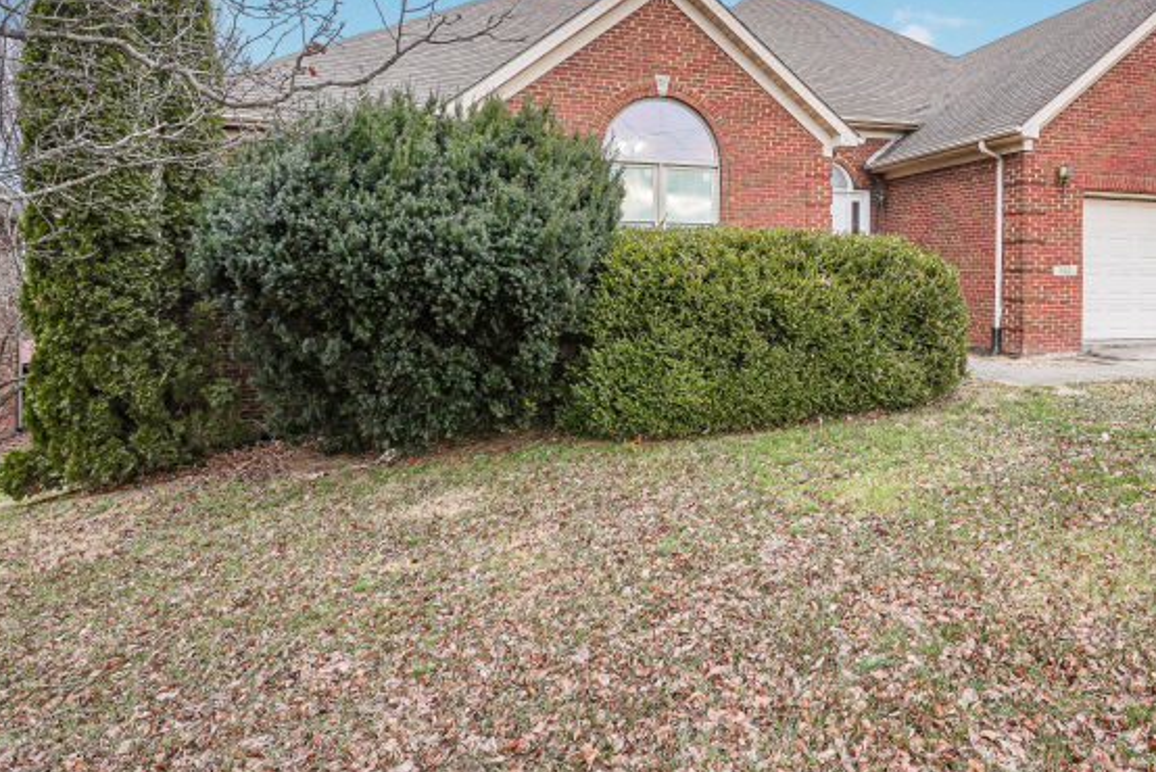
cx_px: 691
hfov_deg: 75.3
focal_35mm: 23
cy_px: 273
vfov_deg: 54.3
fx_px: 739
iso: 250
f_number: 8
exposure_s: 1/50
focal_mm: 17
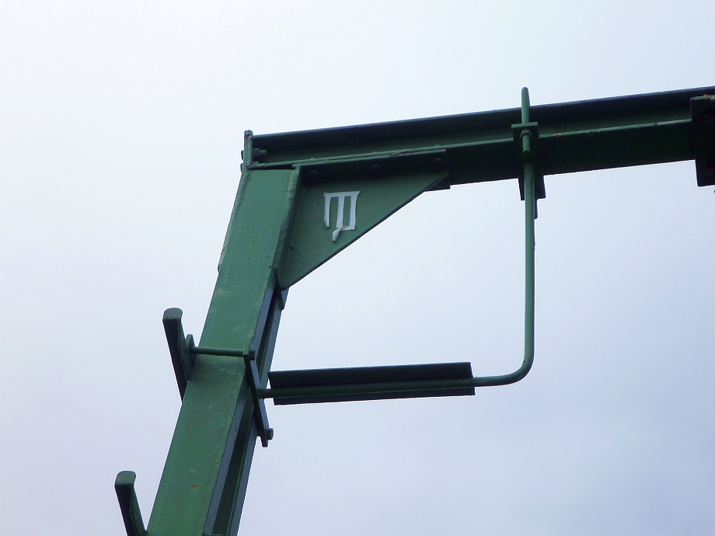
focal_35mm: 138
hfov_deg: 14.3
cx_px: 358
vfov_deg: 10.7
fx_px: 2850
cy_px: 268
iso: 80
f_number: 5.9
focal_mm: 22.8
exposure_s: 1/200
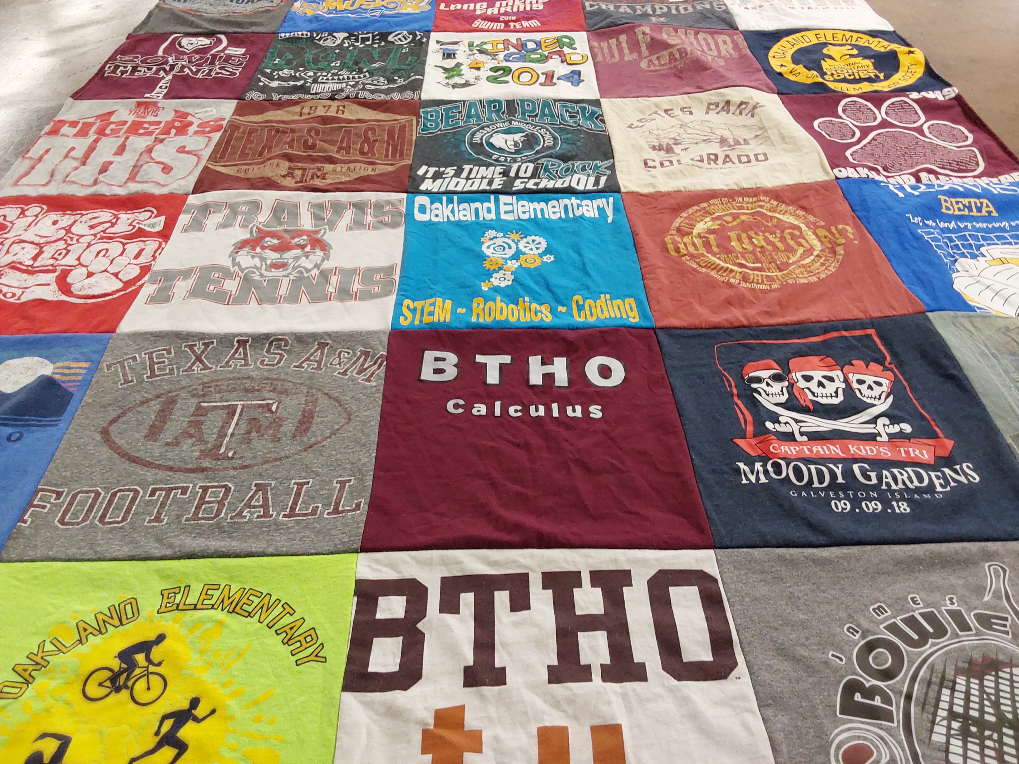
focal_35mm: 28
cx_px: 510
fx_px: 824
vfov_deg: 49.7
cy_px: 382
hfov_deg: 63.4
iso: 125
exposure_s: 1/60
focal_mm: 2.91
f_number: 1.9
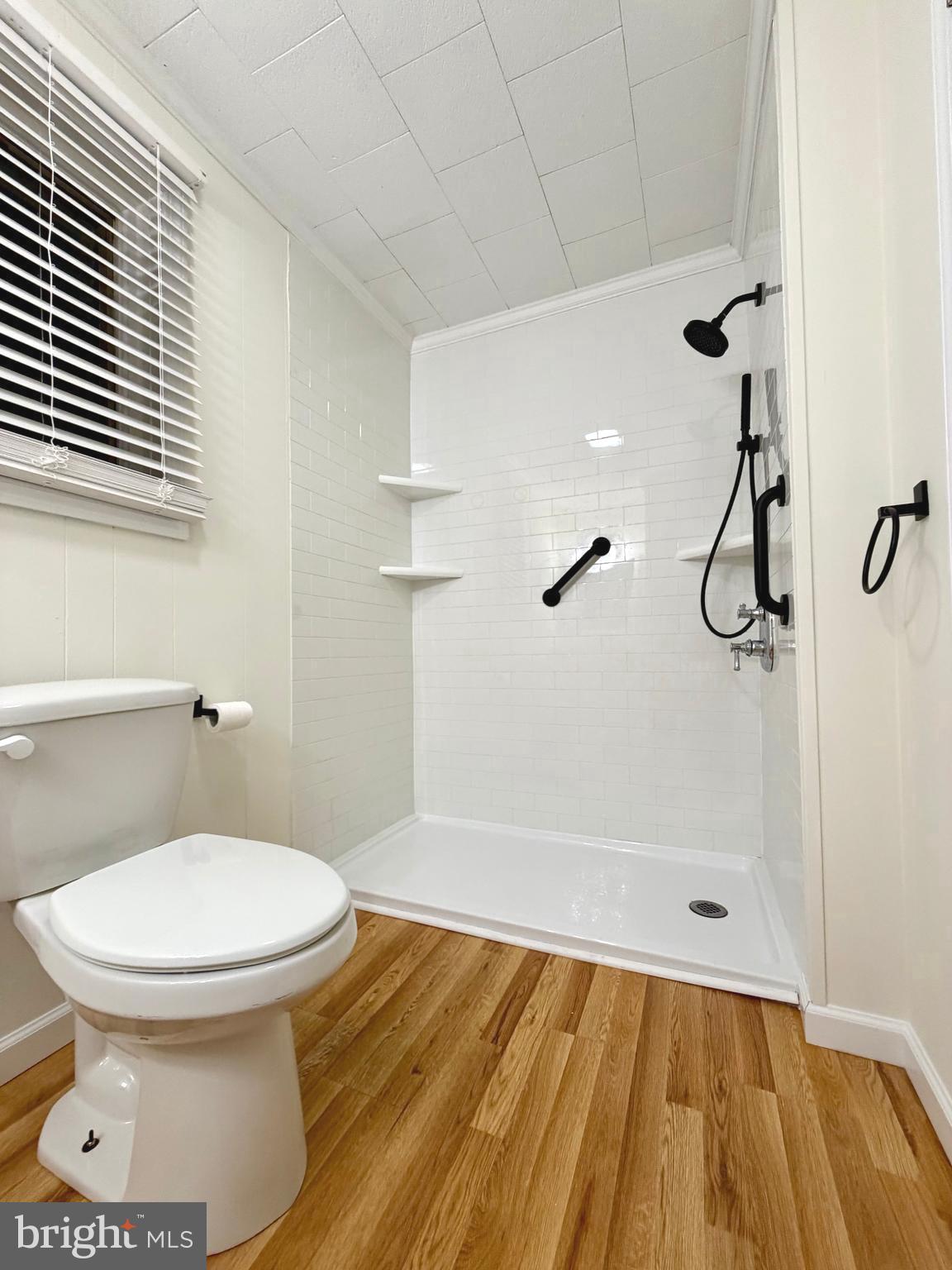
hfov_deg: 85.7
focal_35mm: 14
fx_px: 513
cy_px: 635
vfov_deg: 102.1
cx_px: 476
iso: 200
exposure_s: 1/120
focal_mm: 2.22
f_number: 2.2
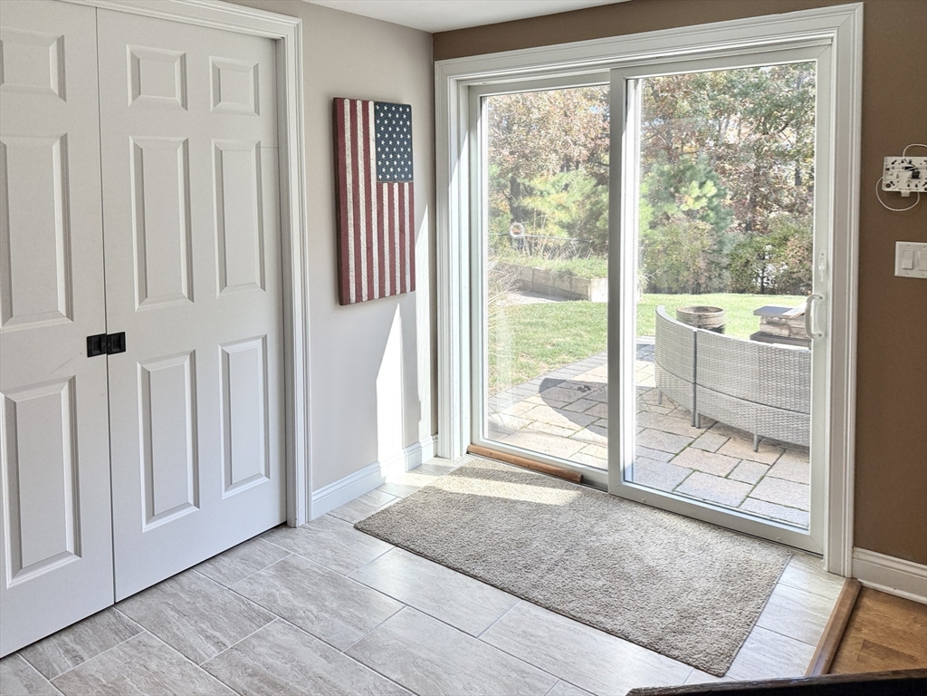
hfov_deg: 71.6
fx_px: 643
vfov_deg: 56.8
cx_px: 464
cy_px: 348
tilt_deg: -10.7
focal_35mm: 24
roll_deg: +1.8
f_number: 1.78
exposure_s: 1/528
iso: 100
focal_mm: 6.76
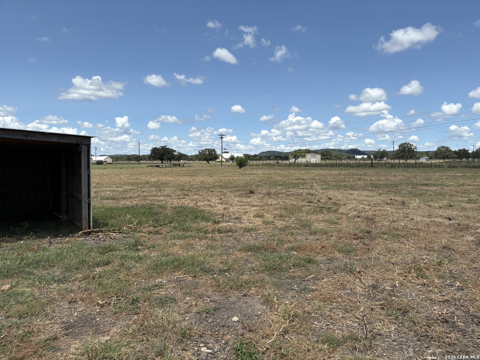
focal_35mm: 26
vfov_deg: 53.1
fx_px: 361
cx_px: 240
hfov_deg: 67.3
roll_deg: +0.1
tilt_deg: -1.6
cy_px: 180
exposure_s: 1/4329
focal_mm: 5.96
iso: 50
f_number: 1.6
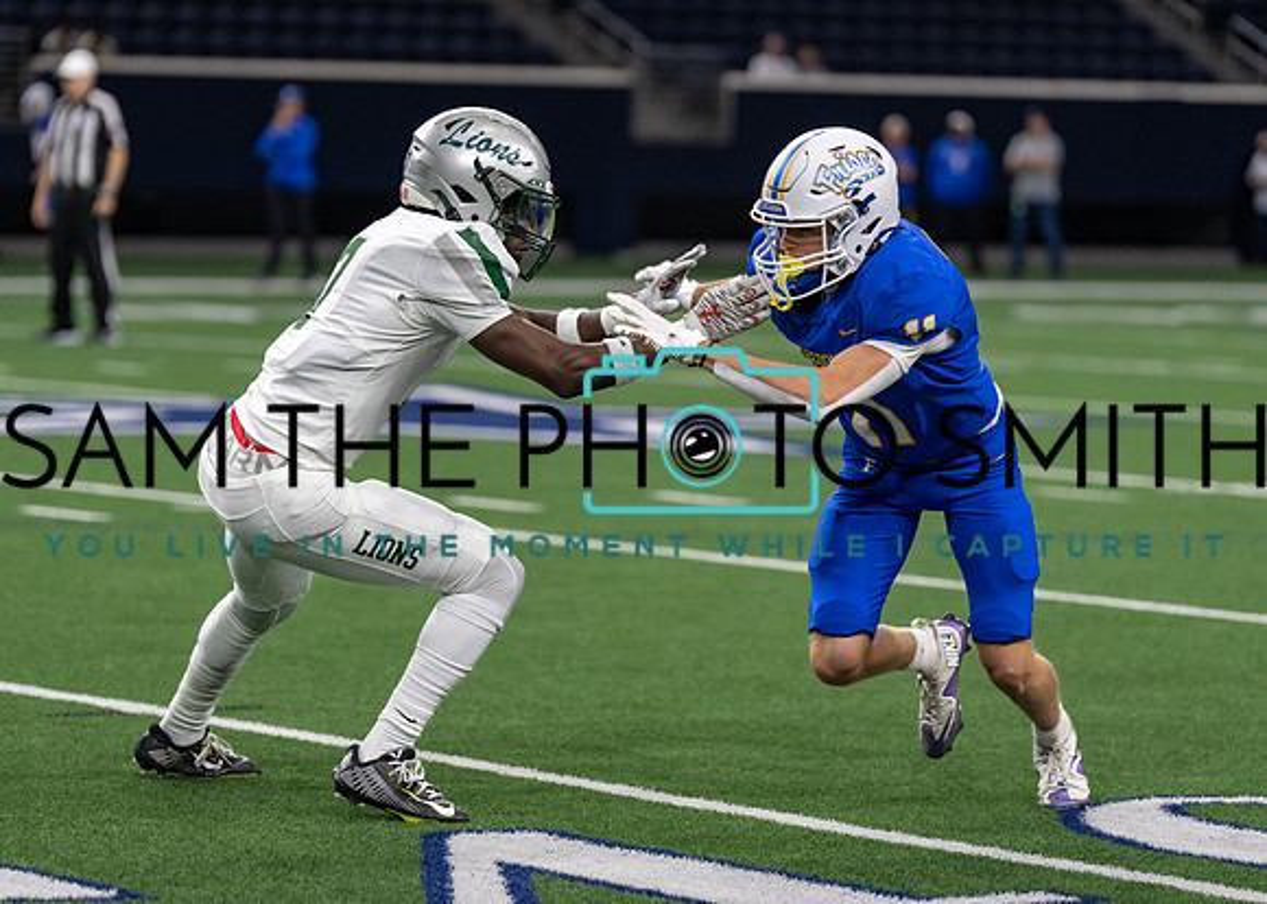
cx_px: 584
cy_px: 443
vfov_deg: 8.4
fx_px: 6149
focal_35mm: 171
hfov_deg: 11.8
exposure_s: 1/1000
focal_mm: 140
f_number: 2.8
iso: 1000
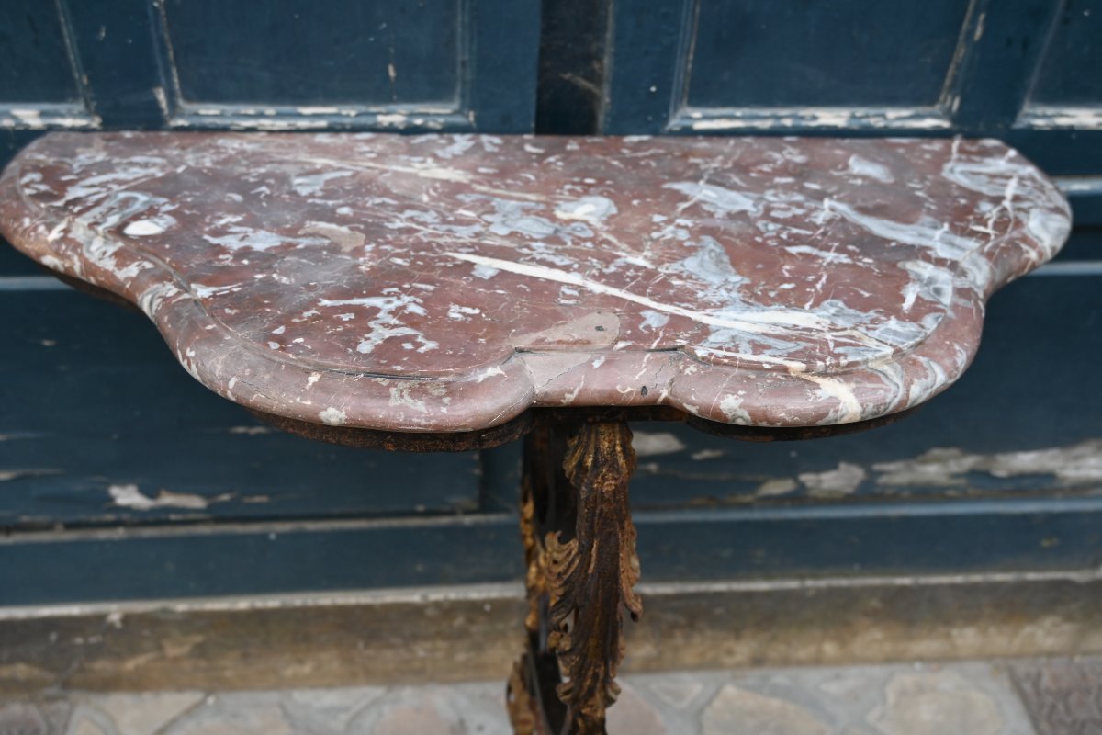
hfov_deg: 52.2
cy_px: 368
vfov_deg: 36.2
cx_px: 551
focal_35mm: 37
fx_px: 1125
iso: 200
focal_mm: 24.5
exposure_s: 1/250
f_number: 4.5
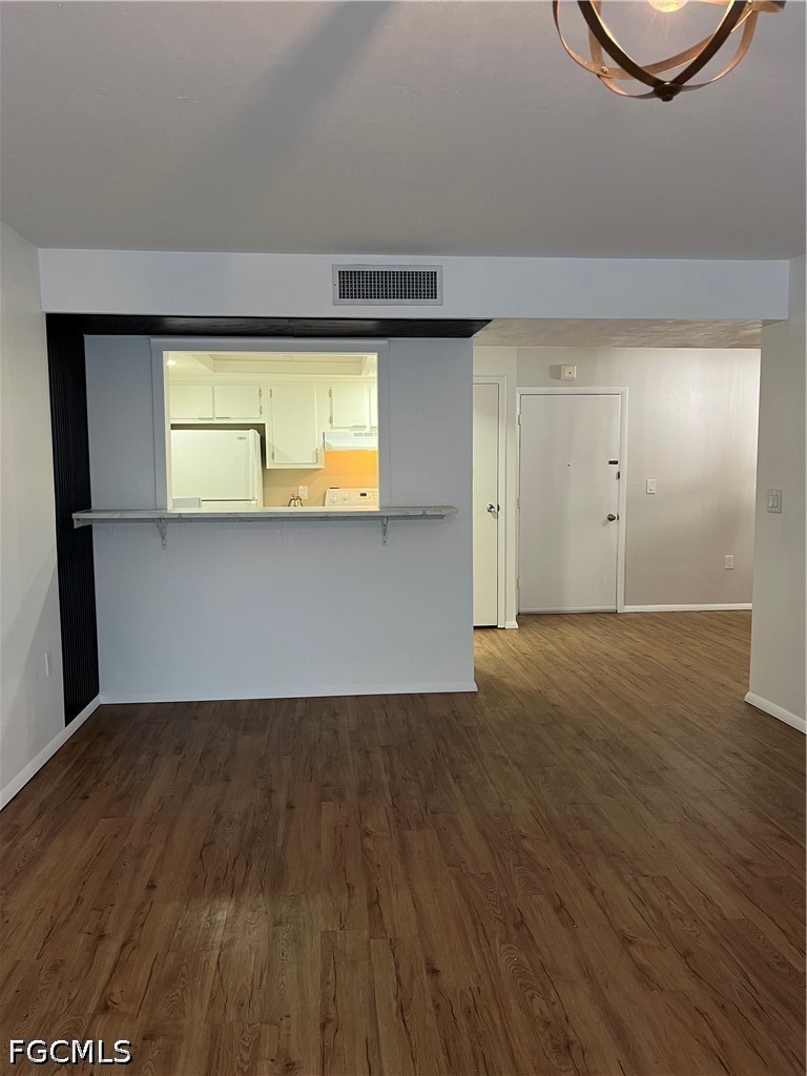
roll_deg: +0.2
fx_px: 808
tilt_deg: -5.9
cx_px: 404
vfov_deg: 67.3
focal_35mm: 26
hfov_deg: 53.1
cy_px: 538
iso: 100
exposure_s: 1/60
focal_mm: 5.1
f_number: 1.6
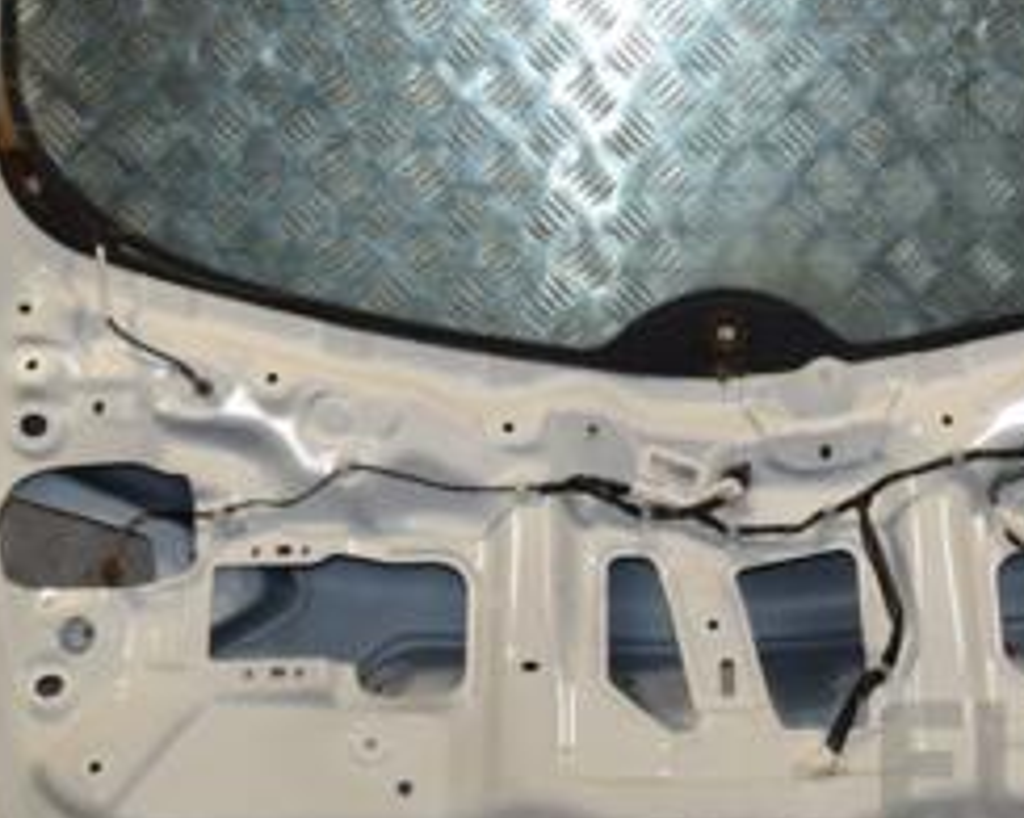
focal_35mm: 83
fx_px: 2514
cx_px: 802
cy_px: 206
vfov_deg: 18.4
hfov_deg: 22.7
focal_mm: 24
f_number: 11
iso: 800
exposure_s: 1/200
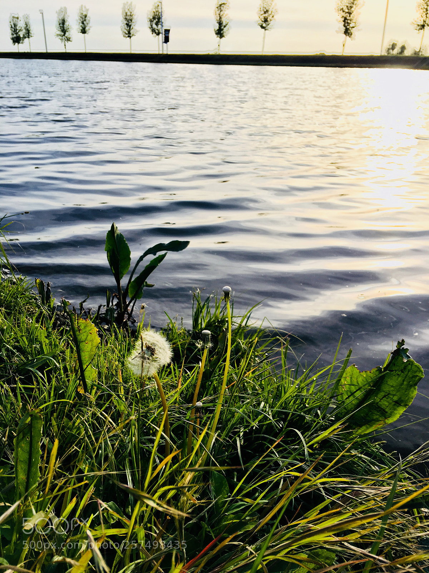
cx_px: 214
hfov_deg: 48.2
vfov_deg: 61.7
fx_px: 479
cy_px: 286
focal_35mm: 29
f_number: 2.2
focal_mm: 4.15
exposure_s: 1/534
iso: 25
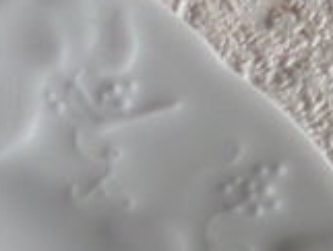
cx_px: -201
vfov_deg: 9.0
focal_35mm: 149
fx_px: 1434
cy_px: 606
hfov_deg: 12.4
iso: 400
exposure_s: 1/10
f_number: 3.2
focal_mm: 4
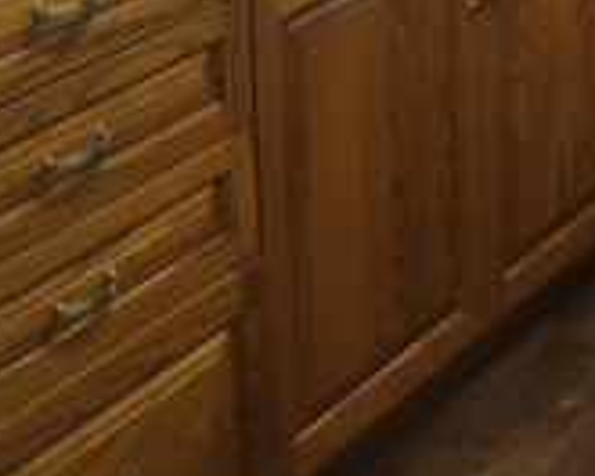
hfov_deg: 17.5
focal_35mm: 110
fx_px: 1937
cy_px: -292
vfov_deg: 13.1
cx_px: 260
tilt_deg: -11.4
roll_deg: +1.6
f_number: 2.2
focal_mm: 4.15
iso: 100
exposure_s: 1/30
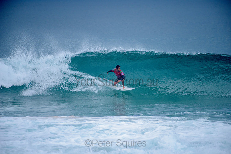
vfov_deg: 2.8
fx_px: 3209
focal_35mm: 500
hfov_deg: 4.1
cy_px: 77
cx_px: 116
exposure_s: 1/2000
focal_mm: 500
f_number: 5.6
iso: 360
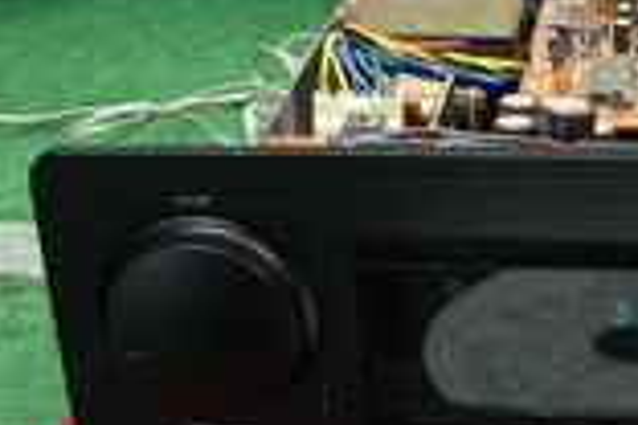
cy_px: 476
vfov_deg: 14.6
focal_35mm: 91
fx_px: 1613
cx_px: 609
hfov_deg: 21.7
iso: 200
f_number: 2.8
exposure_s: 1/13
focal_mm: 6
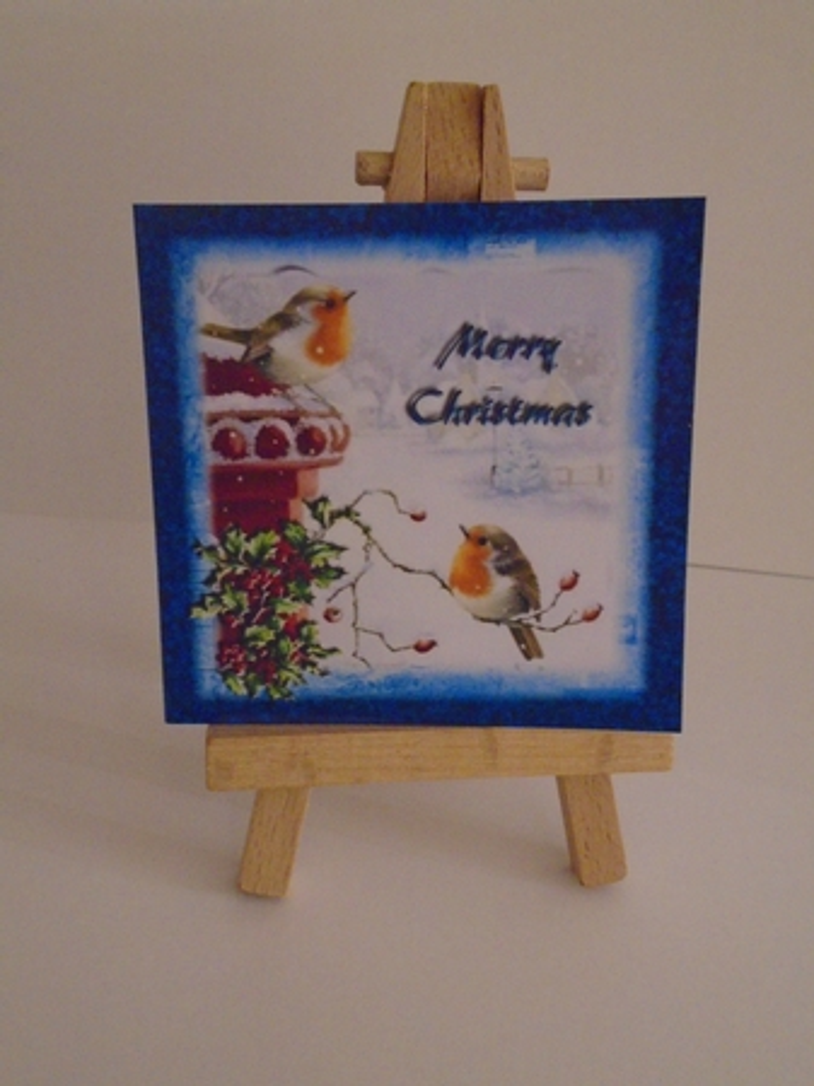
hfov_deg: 34.3
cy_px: 543
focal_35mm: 42
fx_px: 1318
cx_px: 407
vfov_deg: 44.8
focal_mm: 7.4
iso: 800
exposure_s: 1/10
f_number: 4.1
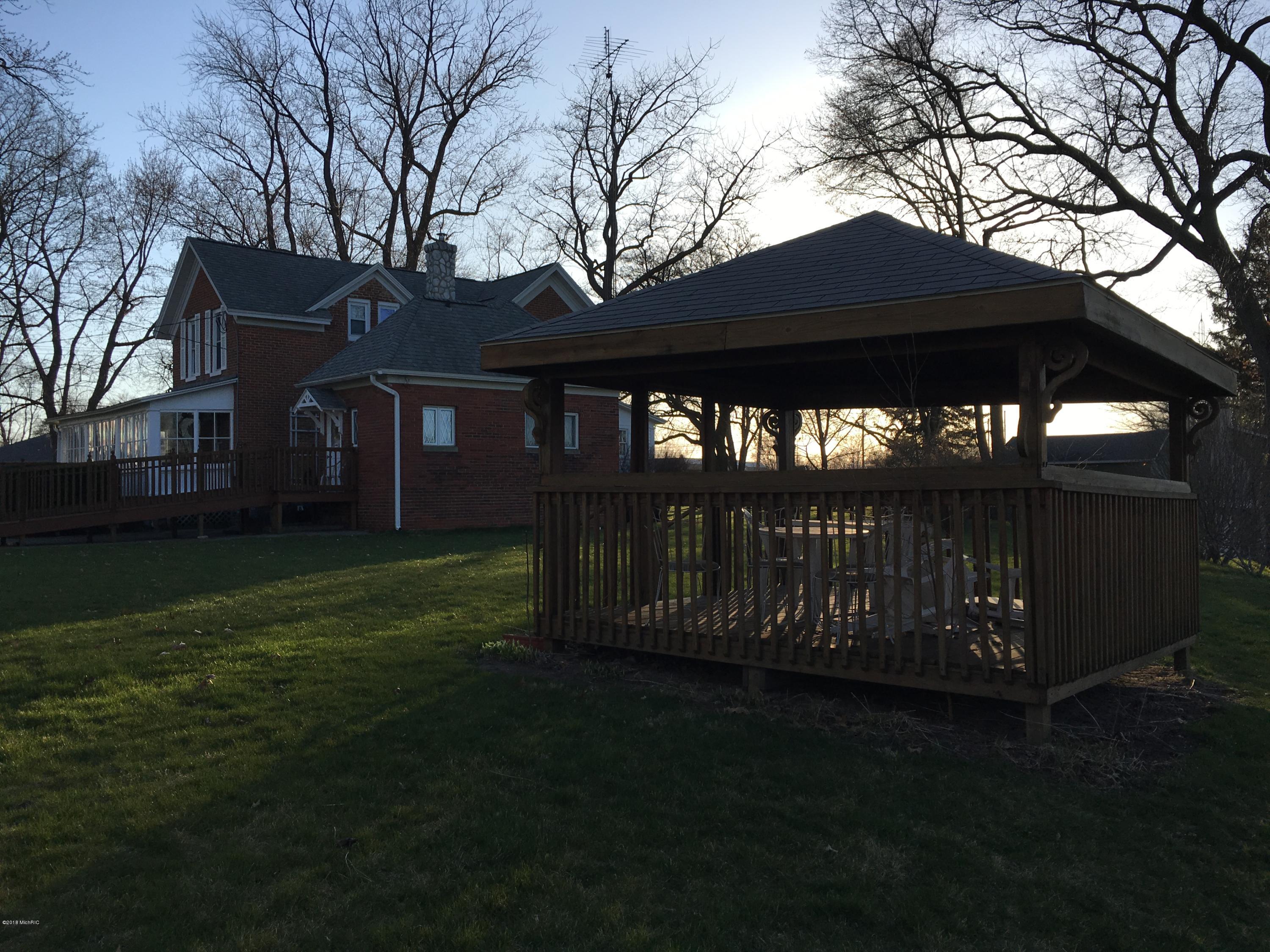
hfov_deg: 61.7
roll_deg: +0.8
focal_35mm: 29
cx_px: 635
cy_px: 476
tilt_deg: +0.1
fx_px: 1064
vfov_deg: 48.2
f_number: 2.2
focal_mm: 4.15
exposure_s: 1/1083
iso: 25
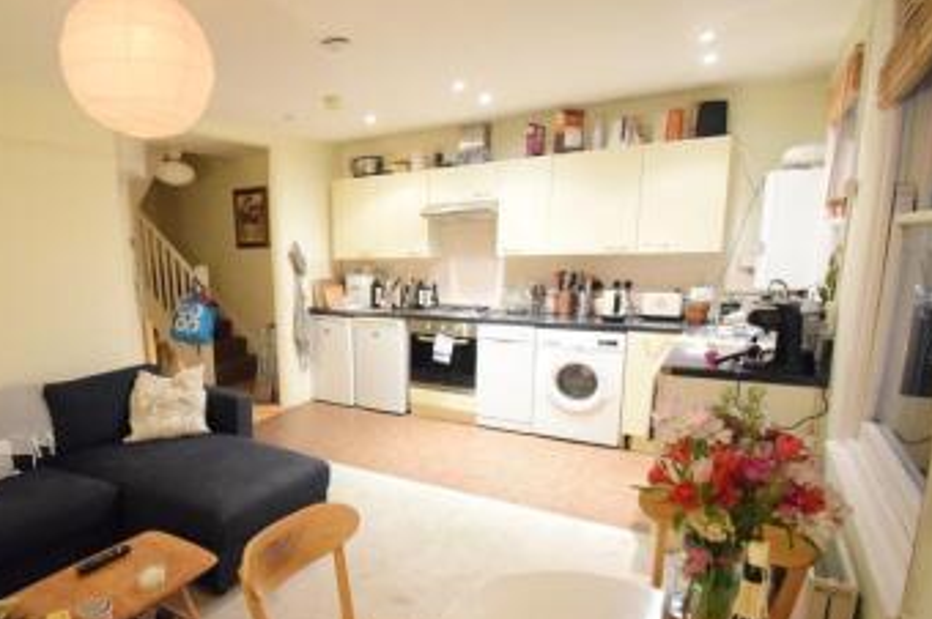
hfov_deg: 79.1
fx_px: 543
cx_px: 326
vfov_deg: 59.0
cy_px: 368
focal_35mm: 21
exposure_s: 1/50
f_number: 4.5
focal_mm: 10
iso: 6400
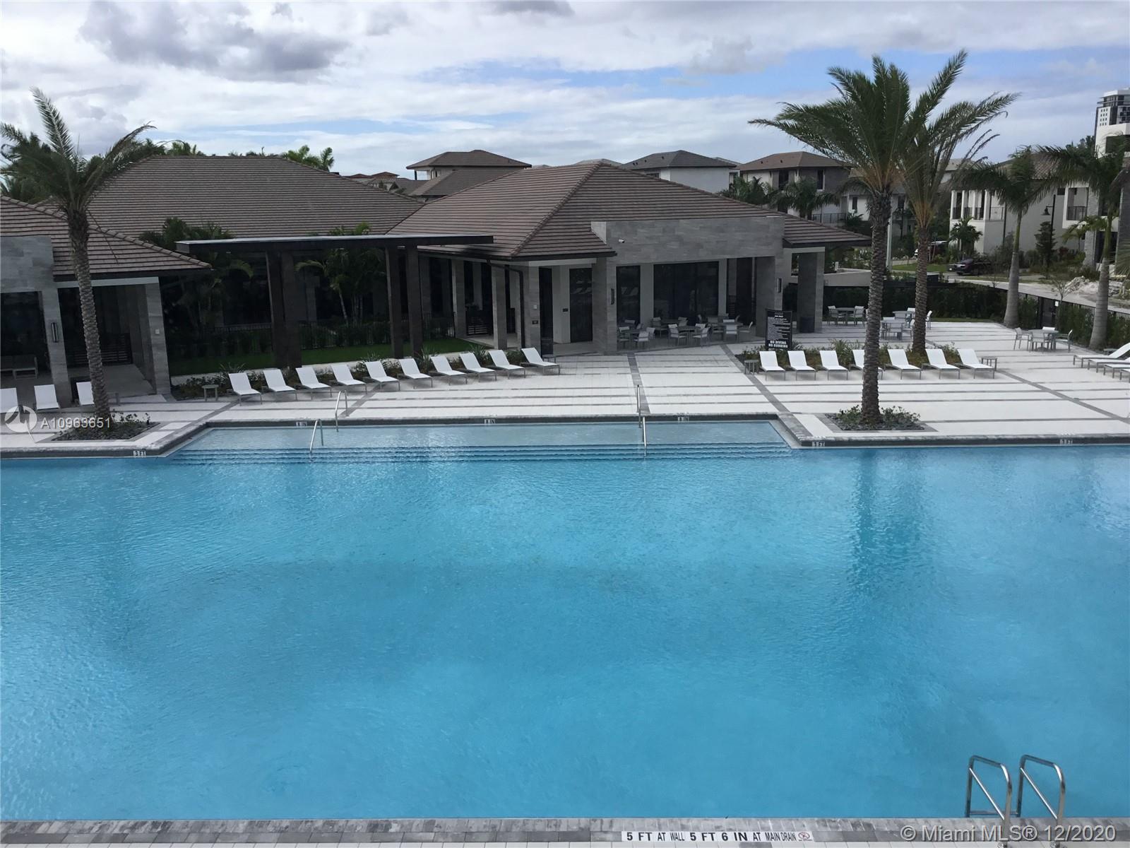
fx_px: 1012
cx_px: 565
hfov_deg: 58.4
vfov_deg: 45.4
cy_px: 424
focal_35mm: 31
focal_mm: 3.3
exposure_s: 1/776
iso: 25
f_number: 2.4
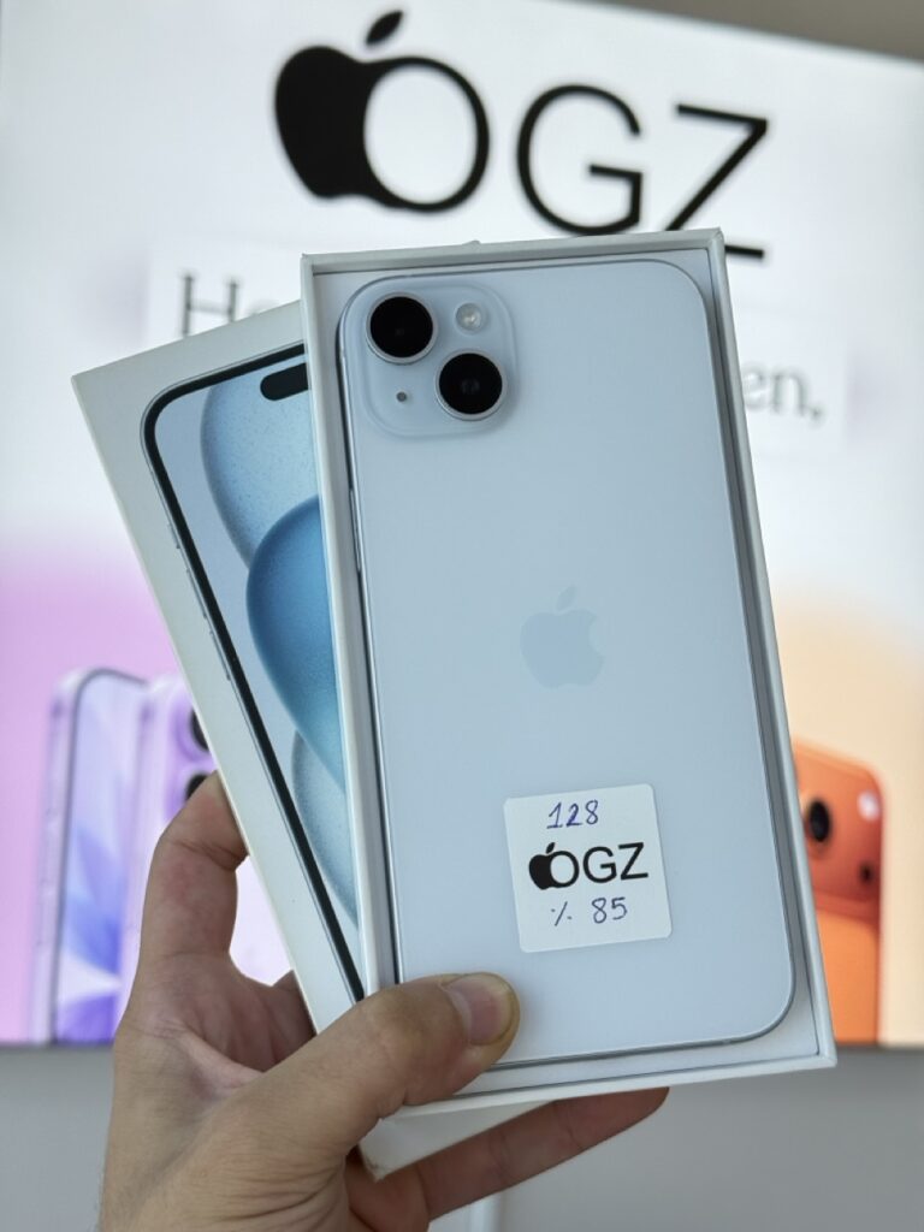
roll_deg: -2.7
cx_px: 462
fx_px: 1708
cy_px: 616
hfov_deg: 30.3
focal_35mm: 48
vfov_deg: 39.7
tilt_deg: +5.1
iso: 80
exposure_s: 1/663
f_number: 1.78
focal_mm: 6.76
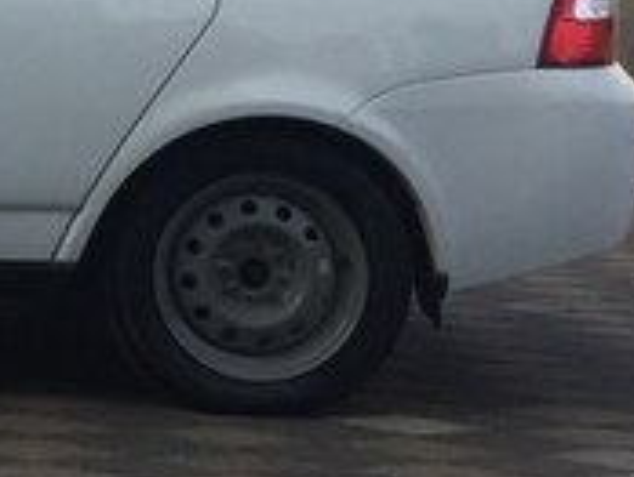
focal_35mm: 110
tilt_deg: -3.0
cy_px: -2
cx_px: -412
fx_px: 2017
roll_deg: -1.3
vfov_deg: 13.3
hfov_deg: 15.9
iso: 32
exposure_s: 1/1276
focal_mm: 4.15
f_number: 2.2
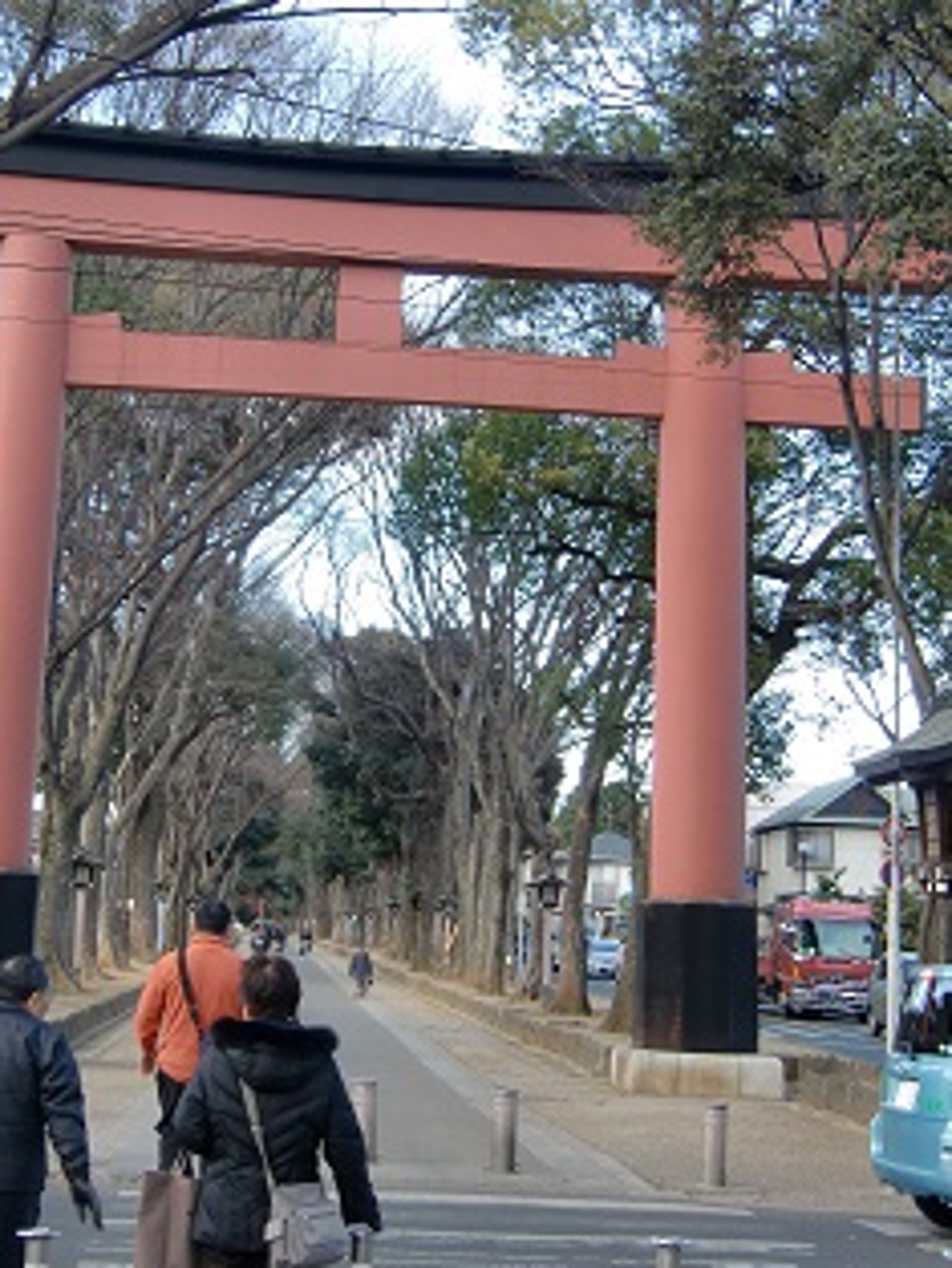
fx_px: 2199
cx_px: 433
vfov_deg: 32.1
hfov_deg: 24.4
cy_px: 551
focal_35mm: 60
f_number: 4
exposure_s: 1/60
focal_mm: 8.4
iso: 80
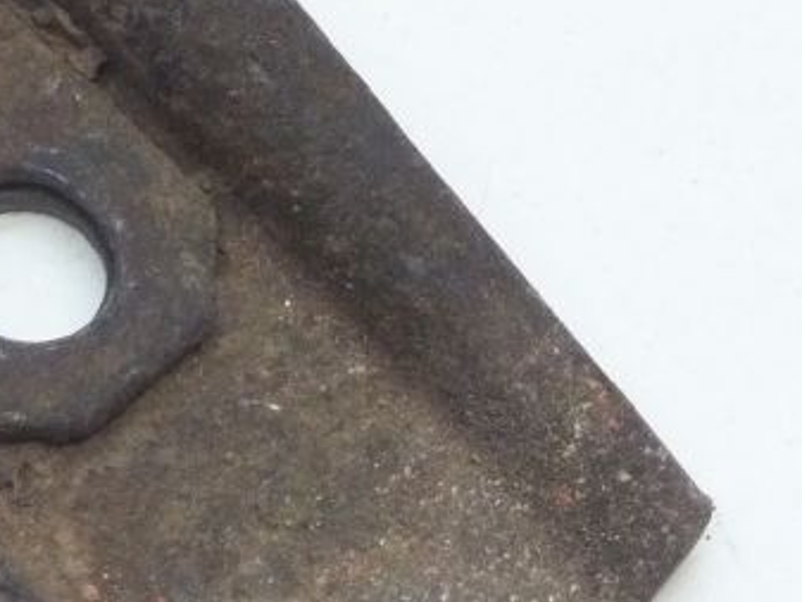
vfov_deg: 6.5
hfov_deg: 8.6
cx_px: 56
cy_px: 197
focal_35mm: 230
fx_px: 5331
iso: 400
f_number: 4.2
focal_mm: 13.7
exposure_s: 1/15
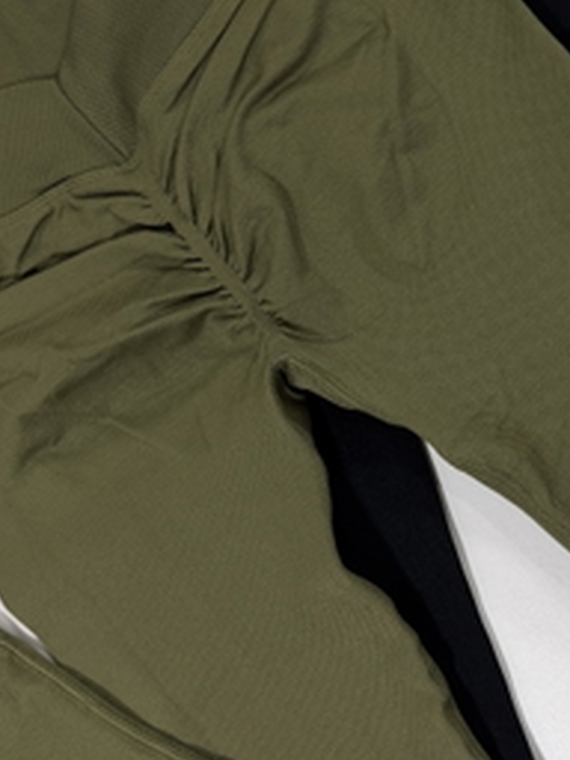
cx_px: 371
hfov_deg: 28.9
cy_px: 203
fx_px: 1098
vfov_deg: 37.4
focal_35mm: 50
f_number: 1.78
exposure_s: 1/50
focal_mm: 6.76
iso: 160
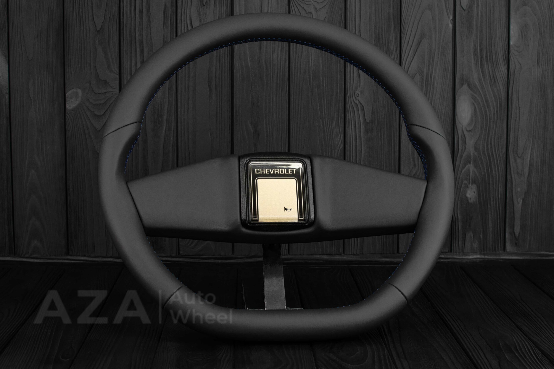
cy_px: 184
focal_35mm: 52
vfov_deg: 25.8
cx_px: 277
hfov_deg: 37.8
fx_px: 808
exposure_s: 1/100
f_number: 6.3
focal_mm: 35
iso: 500
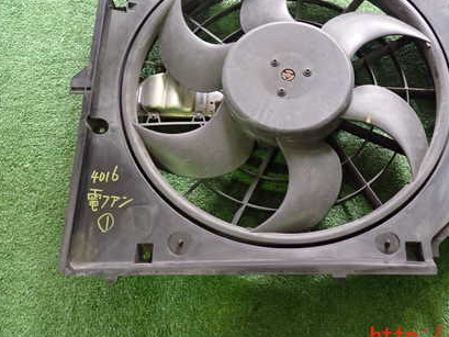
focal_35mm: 44
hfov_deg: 42.5
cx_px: 289
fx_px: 571
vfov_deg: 32.5
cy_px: 104
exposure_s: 1/30
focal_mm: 5.4
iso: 400
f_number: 2.3
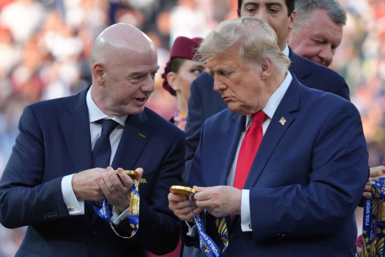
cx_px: 192
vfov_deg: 2.5
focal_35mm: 561
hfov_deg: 3.7
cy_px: 128
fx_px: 6003
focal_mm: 374
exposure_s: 1/1000
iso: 1000
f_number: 6.3
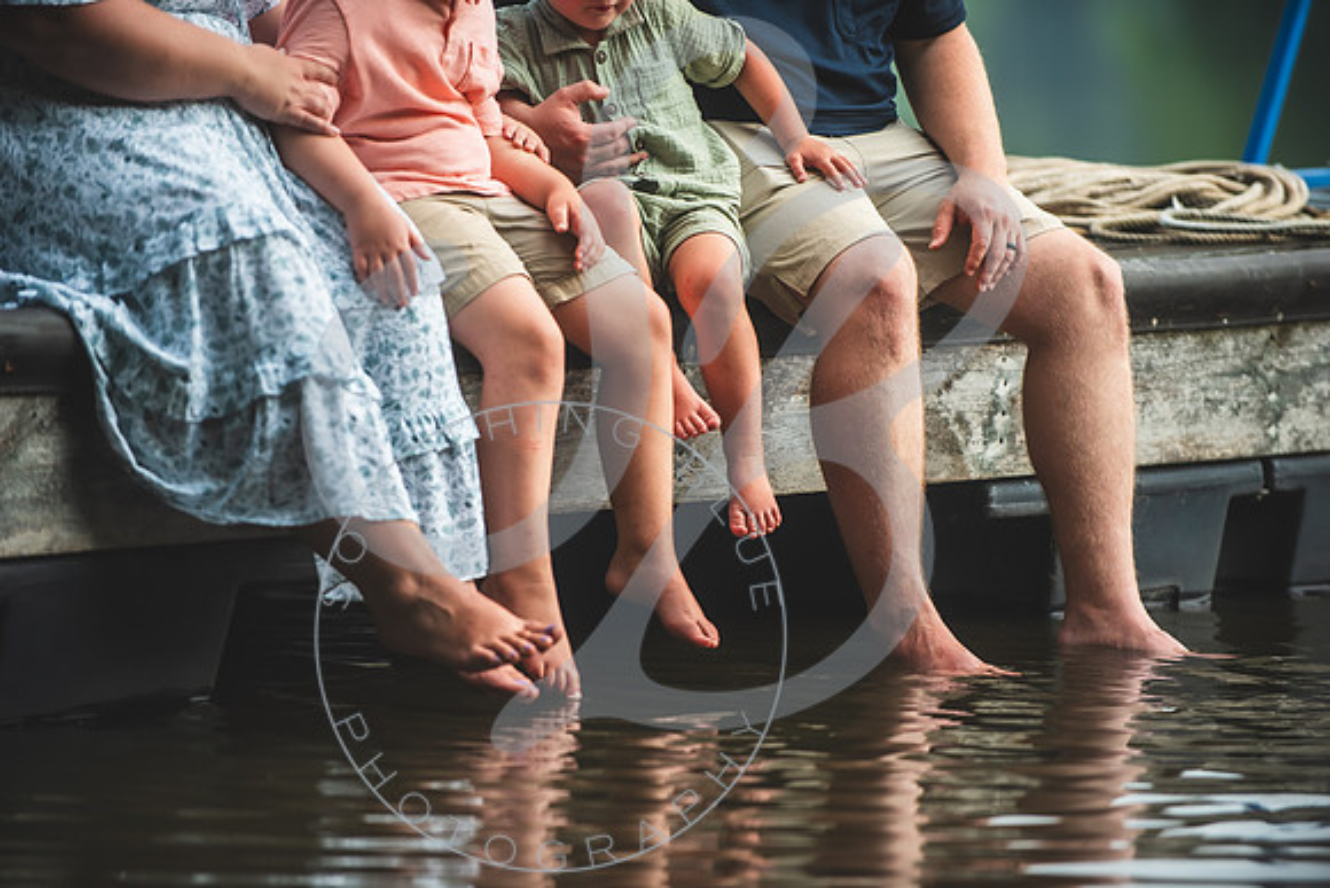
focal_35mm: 200
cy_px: 444
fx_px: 7390
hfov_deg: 10.3
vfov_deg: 6.9
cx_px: 665
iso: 250
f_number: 2.8
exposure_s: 1/800
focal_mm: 200
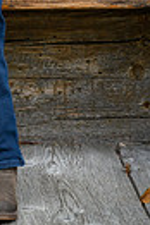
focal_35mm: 241
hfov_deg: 5.6
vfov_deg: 8.4
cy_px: -58
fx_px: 1510
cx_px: -85
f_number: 4.5
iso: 640
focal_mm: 70
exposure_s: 1/320
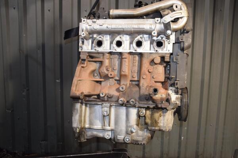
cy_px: 79
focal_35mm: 32
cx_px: 119
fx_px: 208
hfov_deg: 59.5
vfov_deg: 41.7
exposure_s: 1/80
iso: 800
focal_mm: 21
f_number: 5
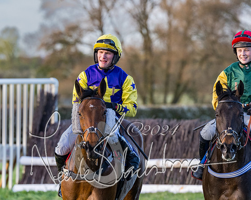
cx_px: 146
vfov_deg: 3.7
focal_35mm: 419
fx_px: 3110
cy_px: 100
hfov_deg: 4.6
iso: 800
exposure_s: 1/1000
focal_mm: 185
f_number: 4
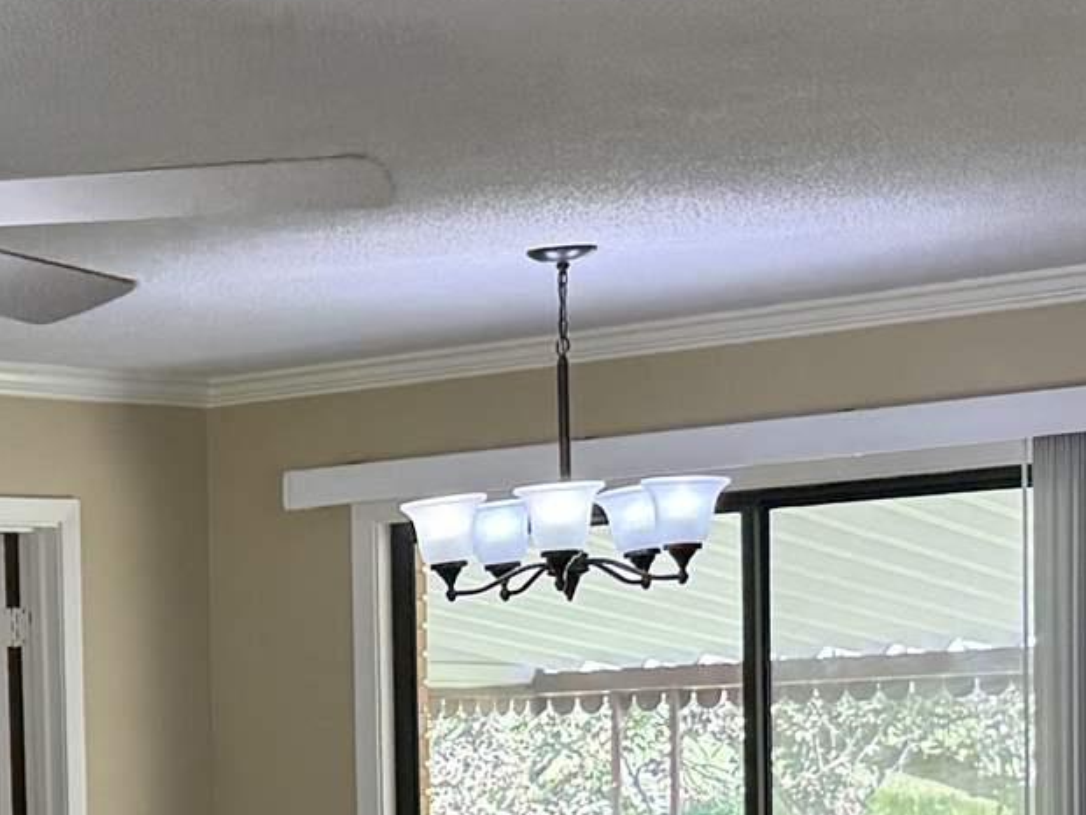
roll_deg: +2.2
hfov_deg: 15.6
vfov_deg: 12.1
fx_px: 3733
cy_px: 1039
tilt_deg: -5.3
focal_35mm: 119
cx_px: -396
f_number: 1.78
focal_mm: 6.76
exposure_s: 1/232
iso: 200
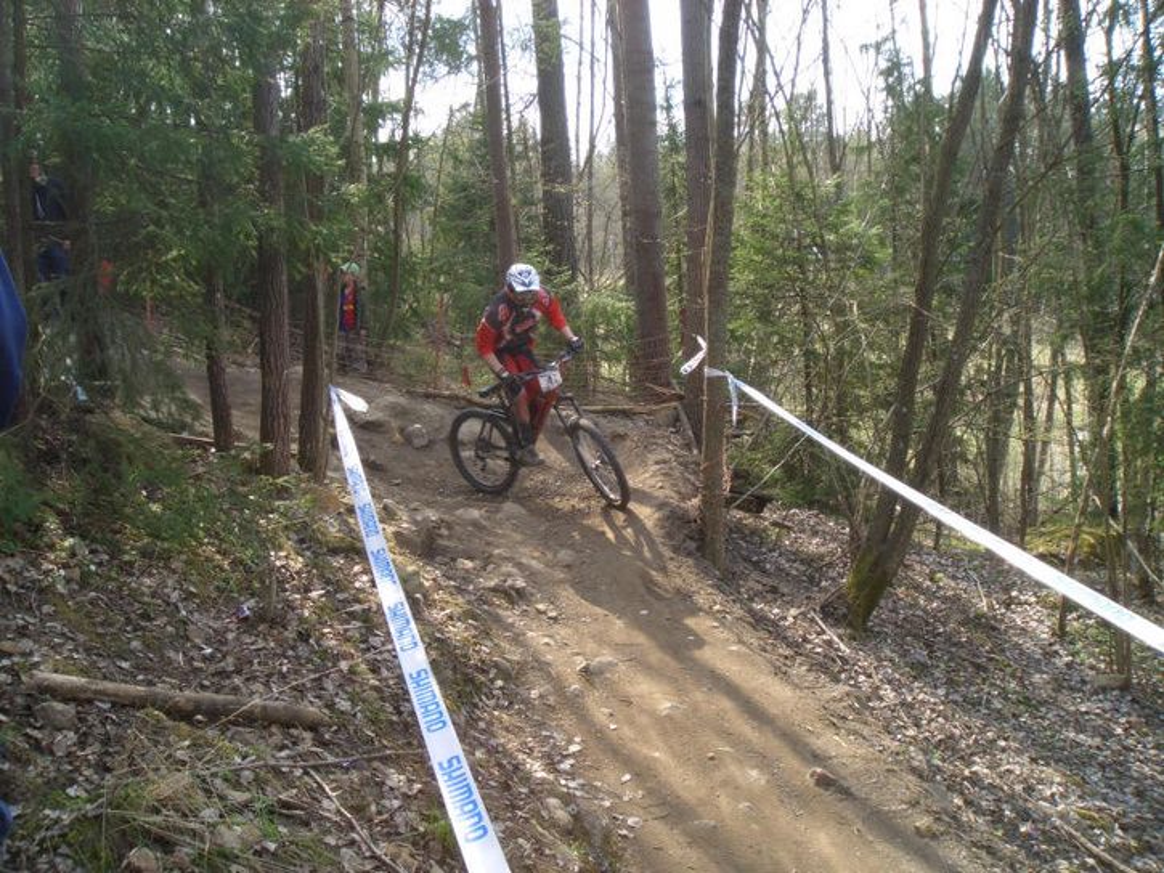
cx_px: 582
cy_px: 436
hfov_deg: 51.3
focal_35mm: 36
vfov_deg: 39.7
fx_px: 1211
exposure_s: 1/125
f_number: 4
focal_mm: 4.8
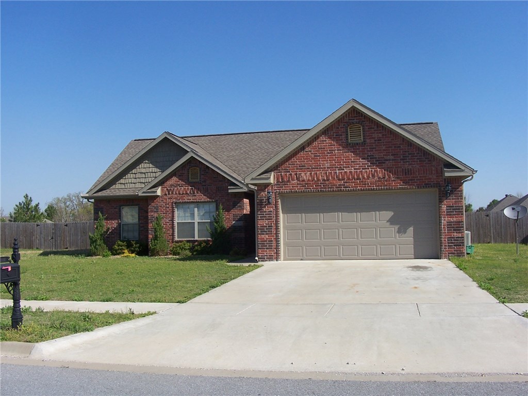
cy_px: 198
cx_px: 264
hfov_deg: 52.6
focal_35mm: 35
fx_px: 534
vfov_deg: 40.7
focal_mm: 6
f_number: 4
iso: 80
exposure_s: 1/1000
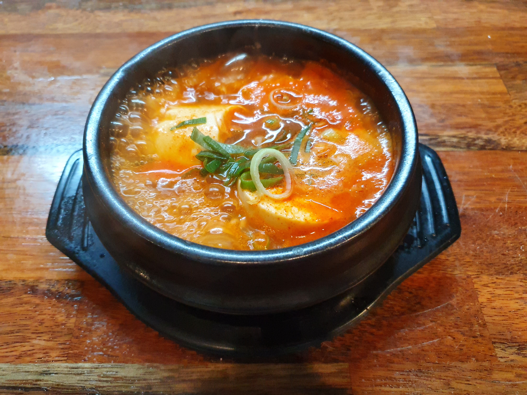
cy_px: 198
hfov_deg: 67.3
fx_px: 396
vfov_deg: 53.1
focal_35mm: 26
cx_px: 264
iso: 400
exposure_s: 1/120
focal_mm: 4.32
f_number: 1.5
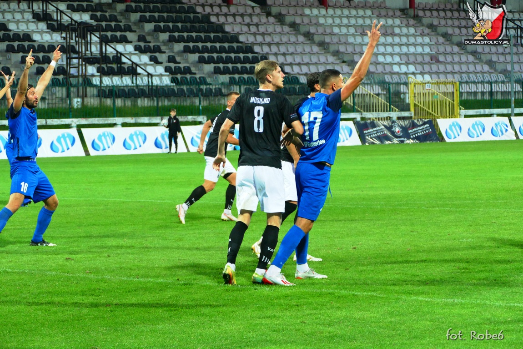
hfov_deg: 12.1
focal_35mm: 170
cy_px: 174
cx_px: 262
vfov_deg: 8.1
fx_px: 2470
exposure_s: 1/250
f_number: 4
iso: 1000
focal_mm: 61.93
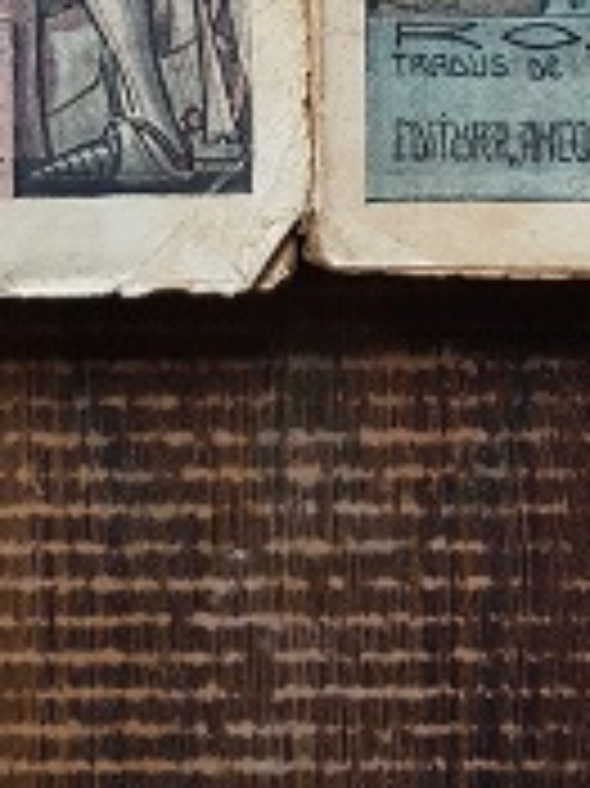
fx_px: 1843
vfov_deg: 21.4
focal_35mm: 81
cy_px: -284
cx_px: 302
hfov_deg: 18.2
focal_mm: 4.3
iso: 200
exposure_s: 1/23
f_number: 1.7
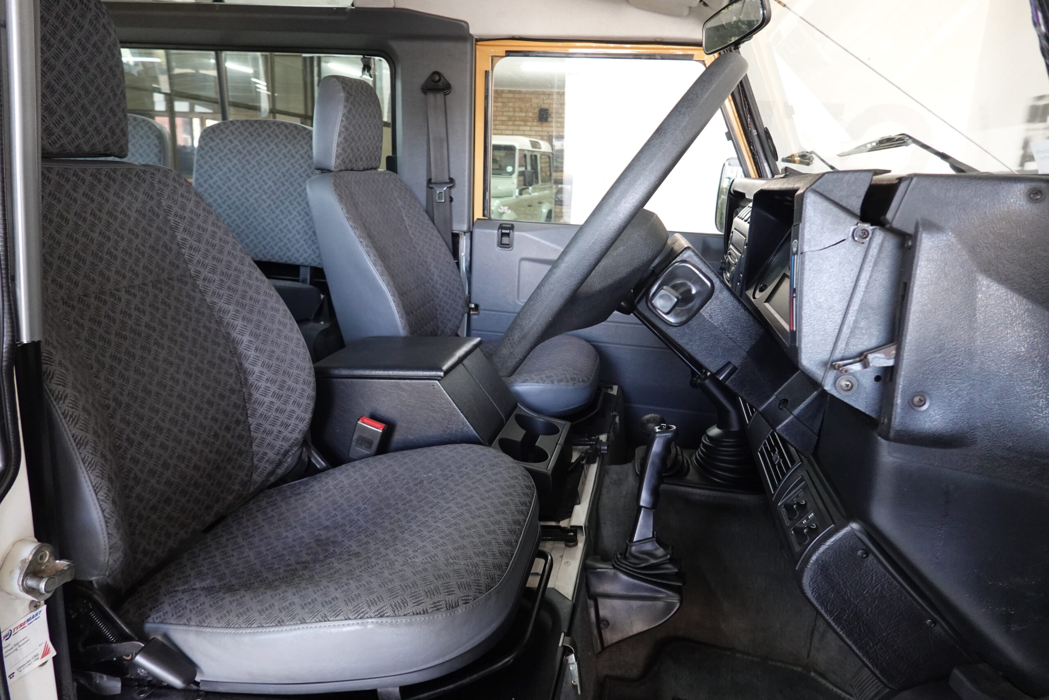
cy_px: 350
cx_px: 524
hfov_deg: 73.7
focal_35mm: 24
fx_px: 699
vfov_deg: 53.1
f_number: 2.8
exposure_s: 1/30
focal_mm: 9
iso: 1000
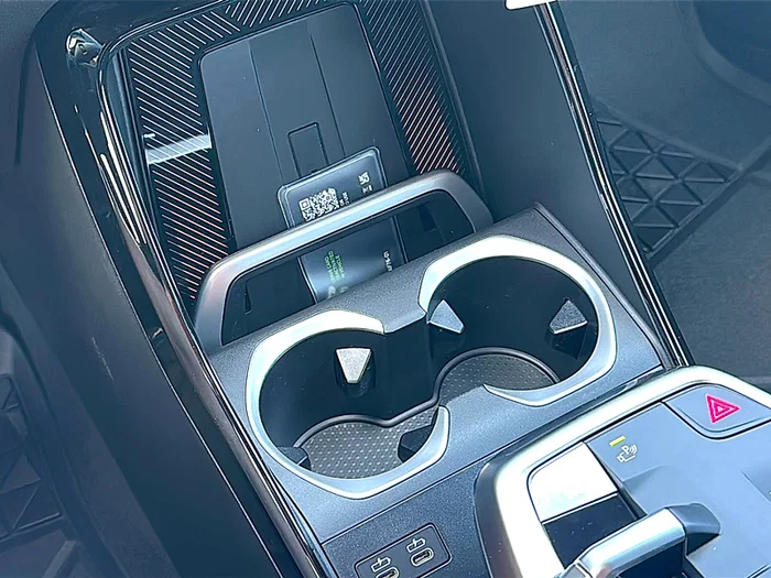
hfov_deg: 44.8
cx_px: 386
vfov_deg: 34.3
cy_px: 289
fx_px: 935
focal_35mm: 42
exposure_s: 1/66
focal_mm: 6.86
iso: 160
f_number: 1.78
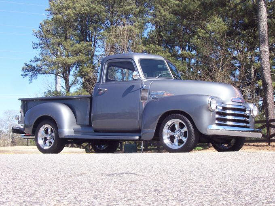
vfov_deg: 22.3
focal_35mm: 66
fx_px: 524
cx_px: 138
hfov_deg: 29.4
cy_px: 103
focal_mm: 10.8
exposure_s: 1/125
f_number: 6.7
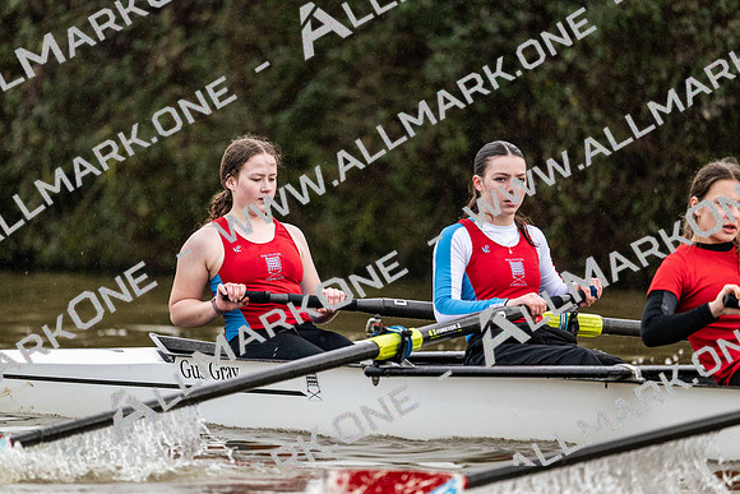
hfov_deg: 5.2
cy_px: 247
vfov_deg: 3.4
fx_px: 8224
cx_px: 370
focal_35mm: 400
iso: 1600
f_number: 4.5
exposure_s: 1/1600
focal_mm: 400
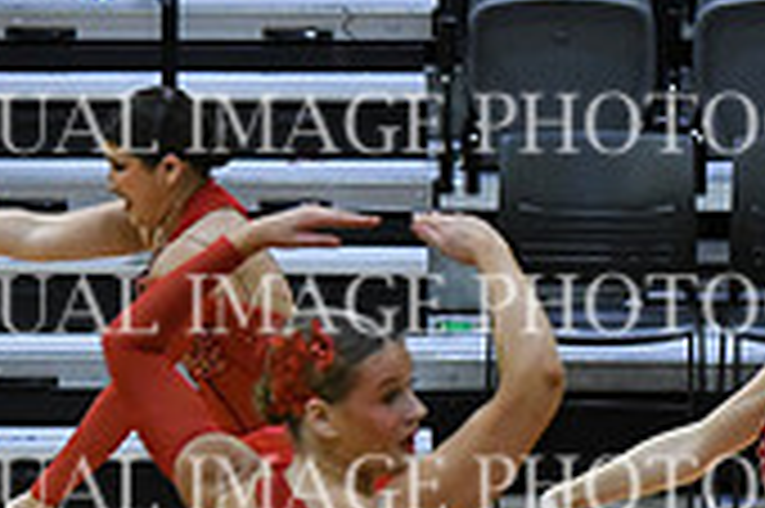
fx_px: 12610
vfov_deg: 2.3
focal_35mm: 594
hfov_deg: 3.5
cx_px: 450
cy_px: 758
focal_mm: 116
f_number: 4
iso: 5000
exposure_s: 1/500
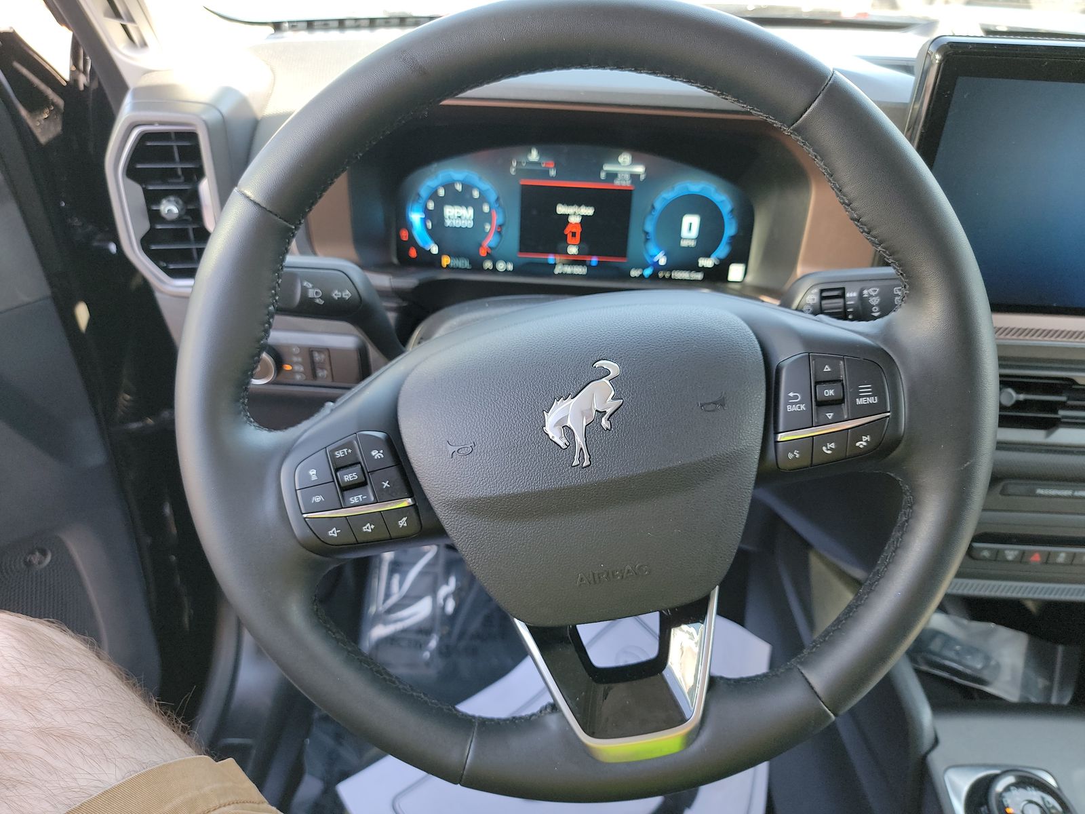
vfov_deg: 56.8
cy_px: 407
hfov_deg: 71.6
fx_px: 752
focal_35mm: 24
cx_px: 542
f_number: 1.8
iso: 148
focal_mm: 6.7
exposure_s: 1/59
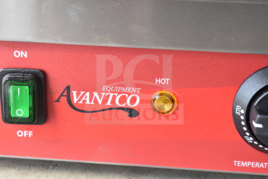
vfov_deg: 16.6
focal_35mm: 82
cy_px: 90
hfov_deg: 24.6
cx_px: 134
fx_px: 614
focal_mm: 55
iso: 1100
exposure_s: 1/100
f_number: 5.6
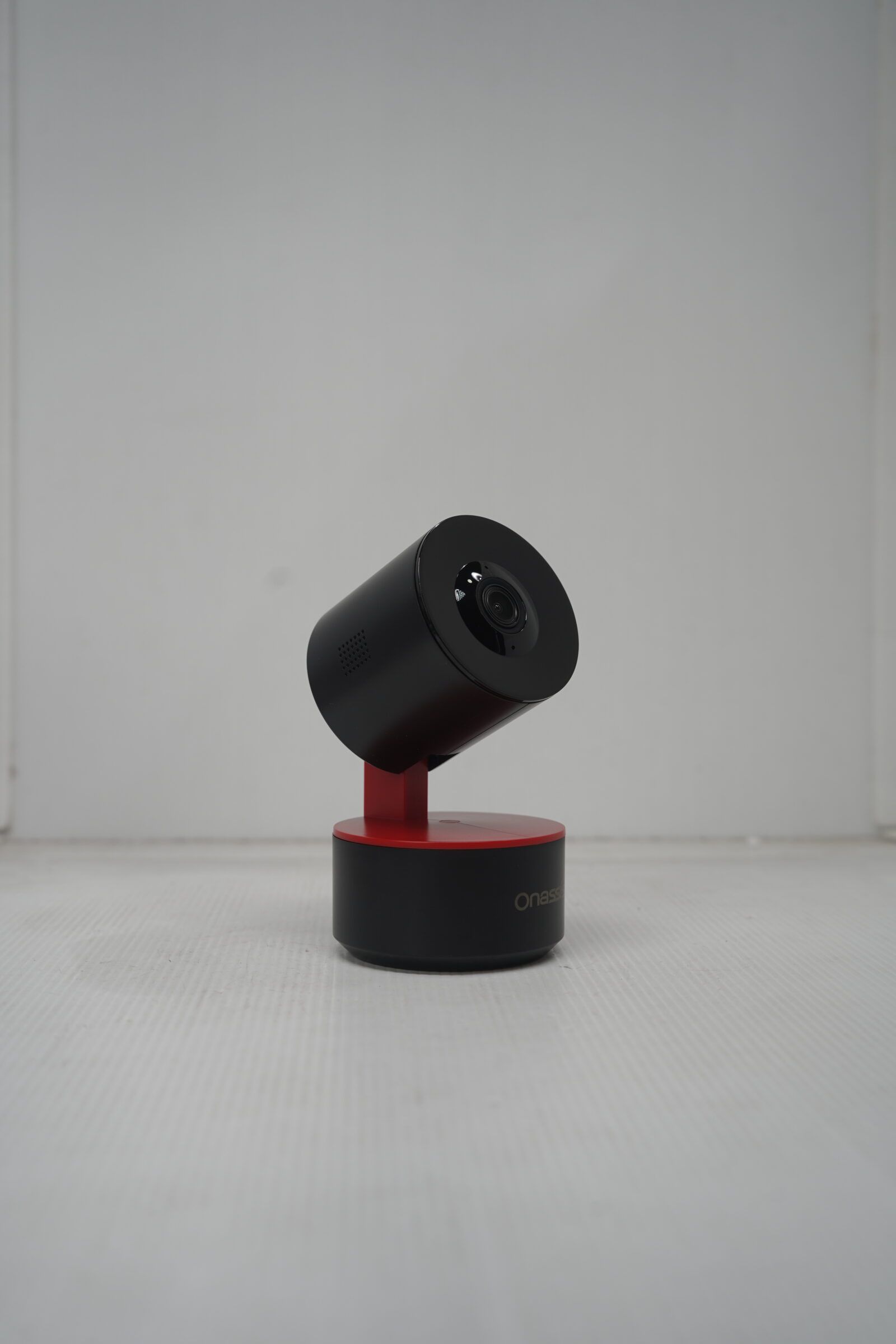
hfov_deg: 35.1
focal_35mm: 38
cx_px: 448
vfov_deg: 50.7
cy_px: 672
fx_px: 1419
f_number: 5.6
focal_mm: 38
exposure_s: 1/160
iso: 200
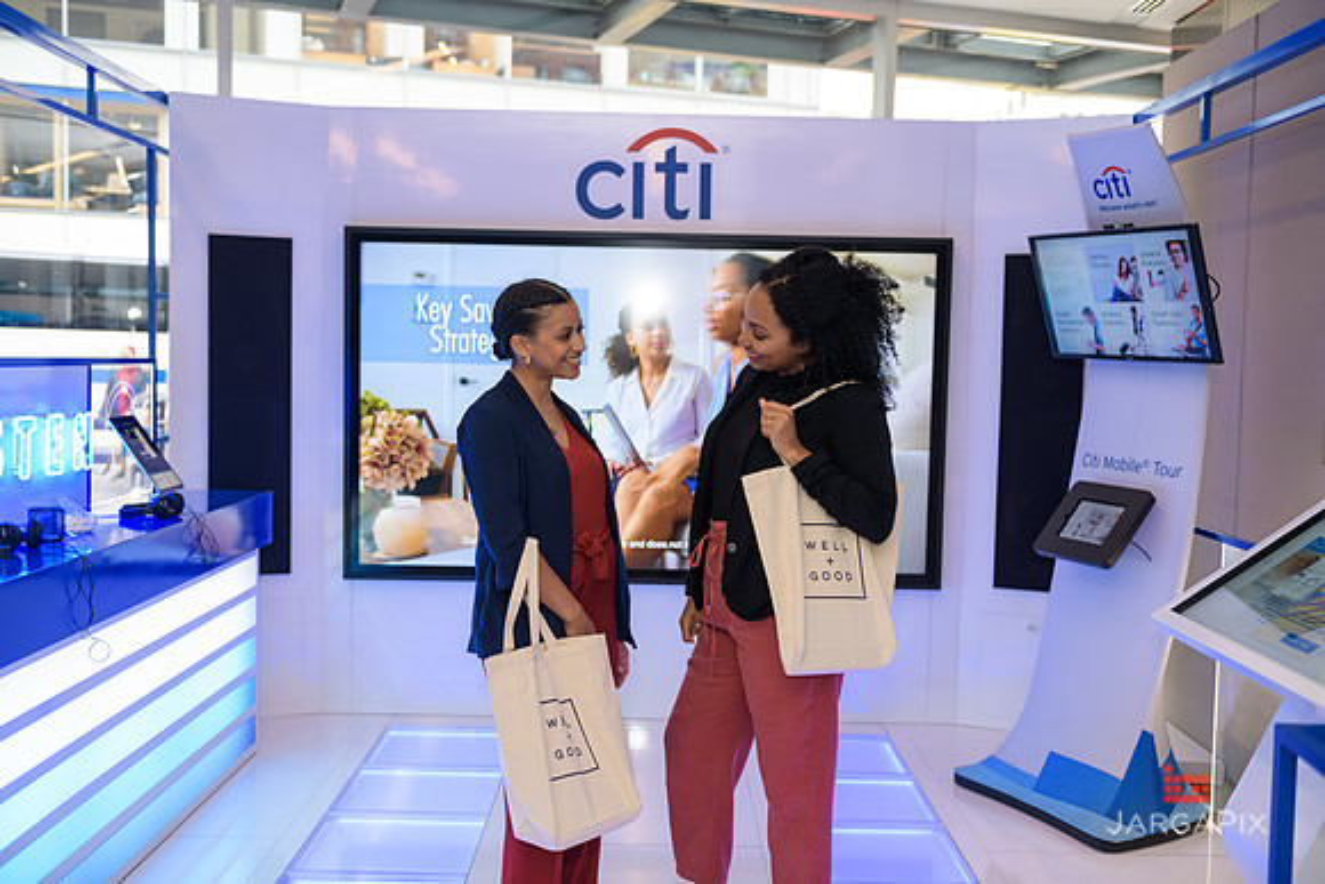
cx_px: 662
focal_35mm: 38
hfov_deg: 50.7
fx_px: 1399
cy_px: 442
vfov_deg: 35.1
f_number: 3.2
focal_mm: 38
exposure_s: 1/125
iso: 400
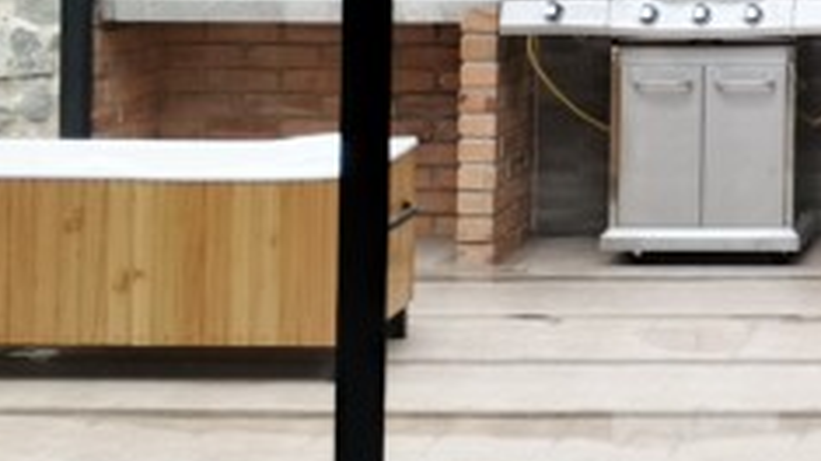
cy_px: -185
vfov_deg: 9.3
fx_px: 2786
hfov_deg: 15.5
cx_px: 1226
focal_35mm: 128
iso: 50
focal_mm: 4.09
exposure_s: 1/80
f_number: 1.6
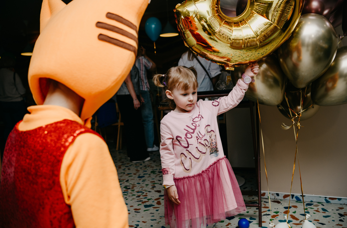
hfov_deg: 55.3
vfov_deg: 38.0
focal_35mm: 35
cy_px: 117
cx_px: 175
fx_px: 331
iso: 160
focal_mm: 34
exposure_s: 1/160
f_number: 3.5
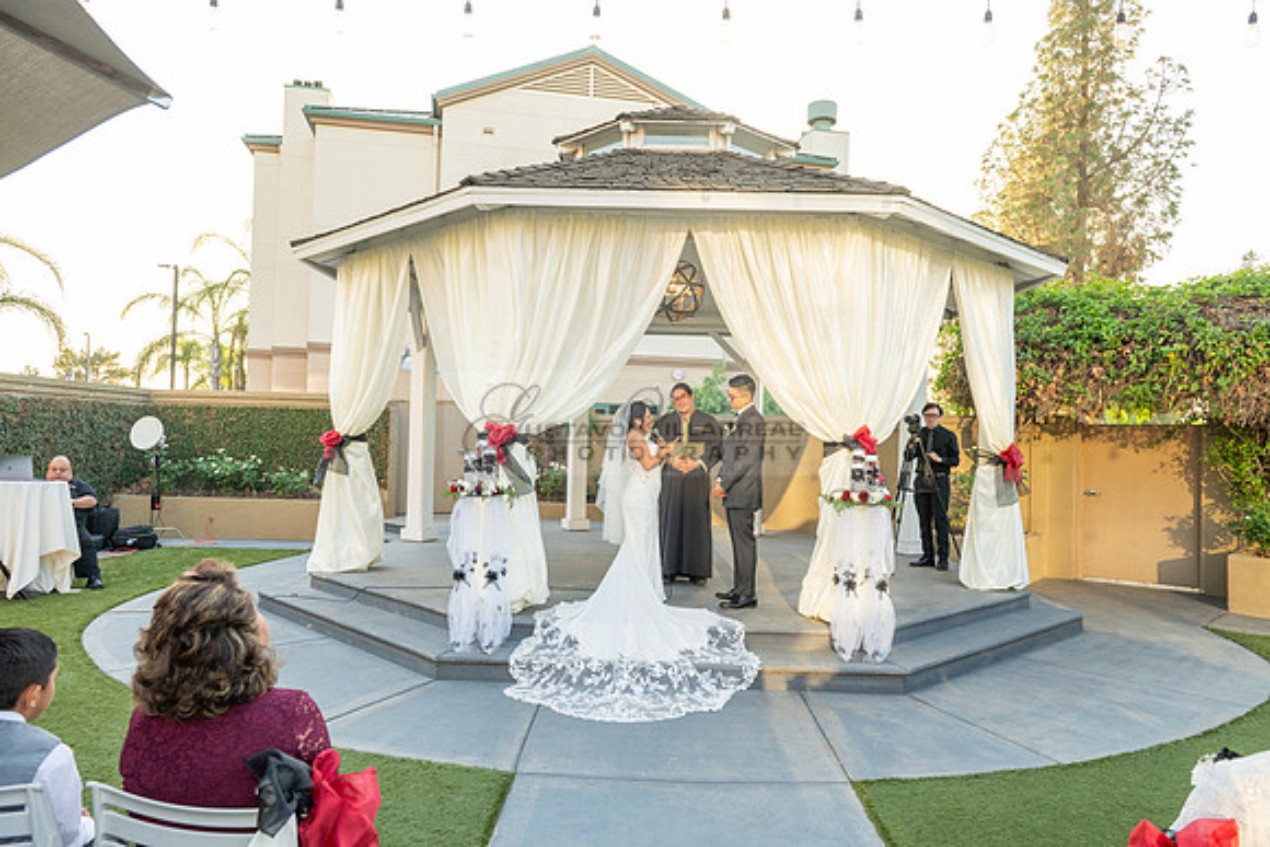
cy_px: 424
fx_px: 847
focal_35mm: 24
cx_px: 635
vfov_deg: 53.2
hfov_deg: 73.7
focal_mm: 24
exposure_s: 1/200
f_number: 6.3
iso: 500
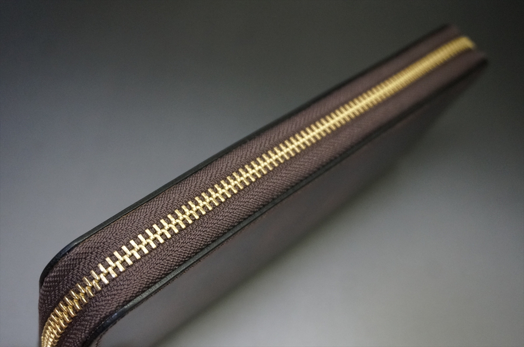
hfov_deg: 48.0
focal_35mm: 40
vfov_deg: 32.9
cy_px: 174
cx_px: 262
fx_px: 589
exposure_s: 1/160
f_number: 4.5
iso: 2000
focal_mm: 27
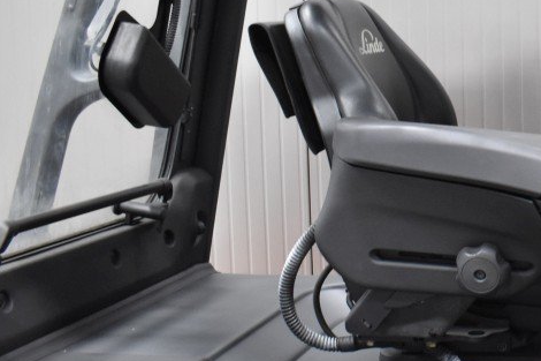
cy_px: 171
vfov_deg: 19.7
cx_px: 653
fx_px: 1036
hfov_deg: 26.0
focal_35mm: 69
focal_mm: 18
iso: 1600
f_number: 4.5
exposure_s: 1/15
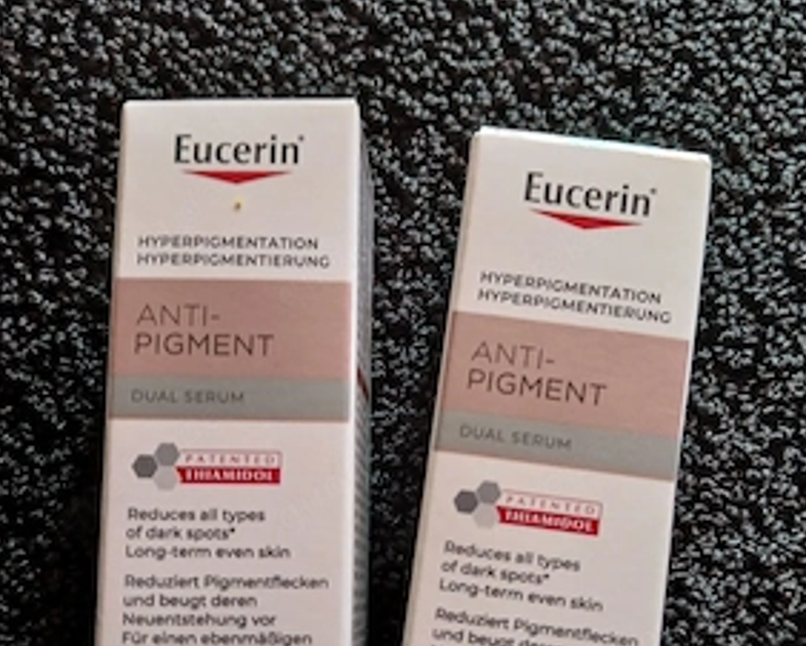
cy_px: 497
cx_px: 420
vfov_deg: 39.9
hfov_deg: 50.2
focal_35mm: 36
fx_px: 859
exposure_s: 1/25.1
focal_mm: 3.98
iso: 250
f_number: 1.8
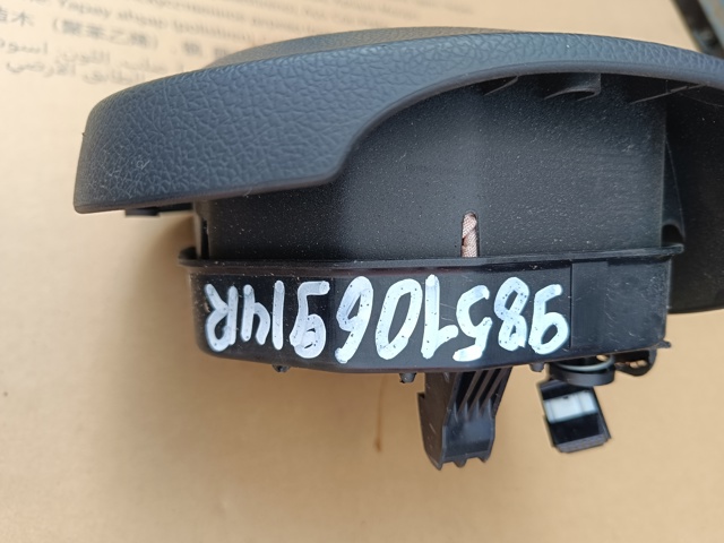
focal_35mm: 24
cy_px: 272
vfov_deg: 56.8
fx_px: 502
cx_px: 362
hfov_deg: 71.6
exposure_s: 1/115
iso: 51
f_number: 1.88
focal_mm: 5.59
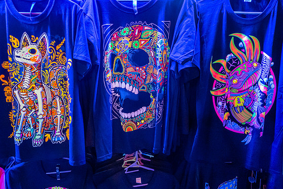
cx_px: 144
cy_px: 90
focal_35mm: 28
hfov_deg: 65.4
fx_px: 220
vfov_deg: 46.4
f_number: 5
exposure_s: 1/20
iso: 4000
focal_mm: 9
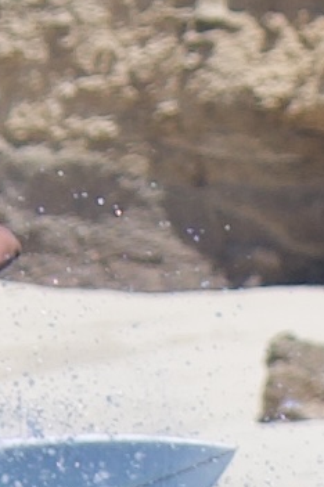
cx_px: -87
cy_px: -265
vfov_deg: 2.1
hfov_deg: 1.4
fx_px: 13121
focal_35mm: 970
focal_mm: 105
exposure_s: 1/1000
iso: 100
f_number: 4.5
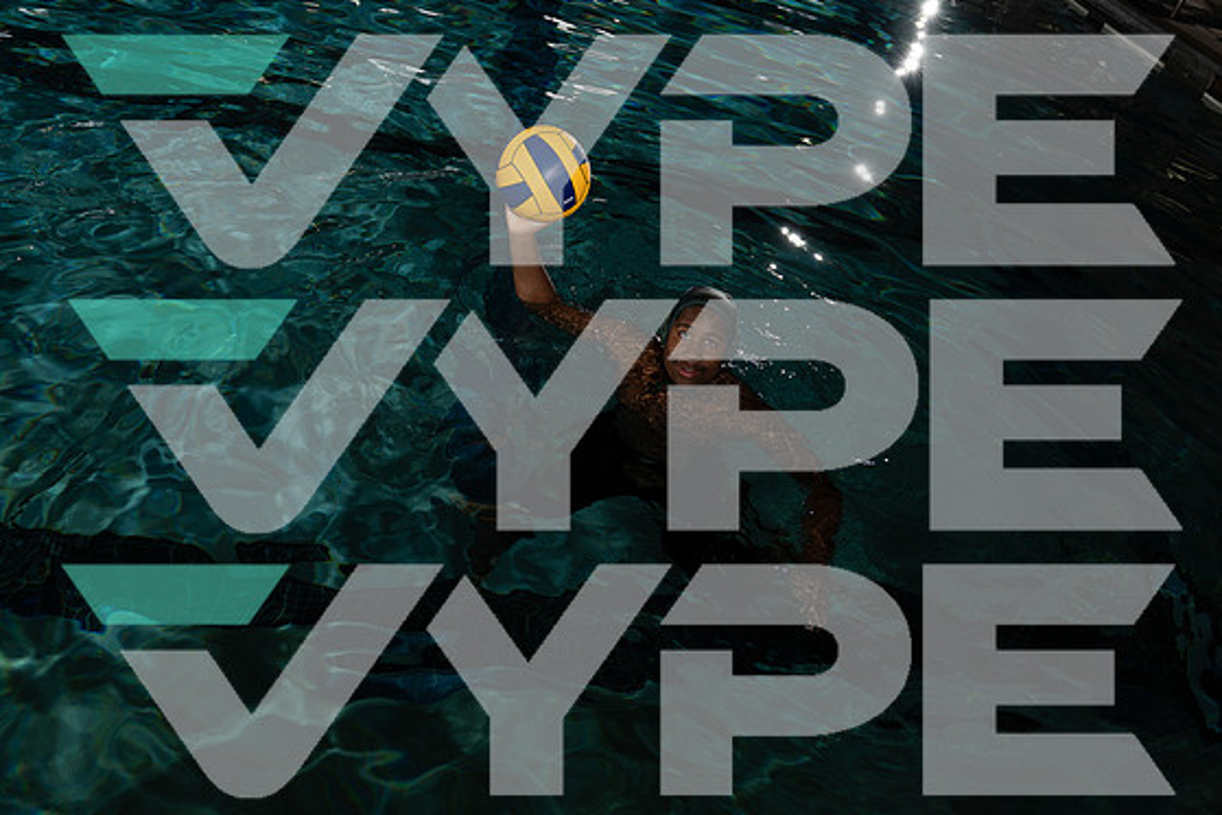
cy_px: 416
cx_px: 625
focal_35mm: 28
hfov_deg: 65.5
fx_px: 951
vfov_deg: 46.4
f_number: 4
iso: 100
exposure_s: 1/250
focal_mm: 27
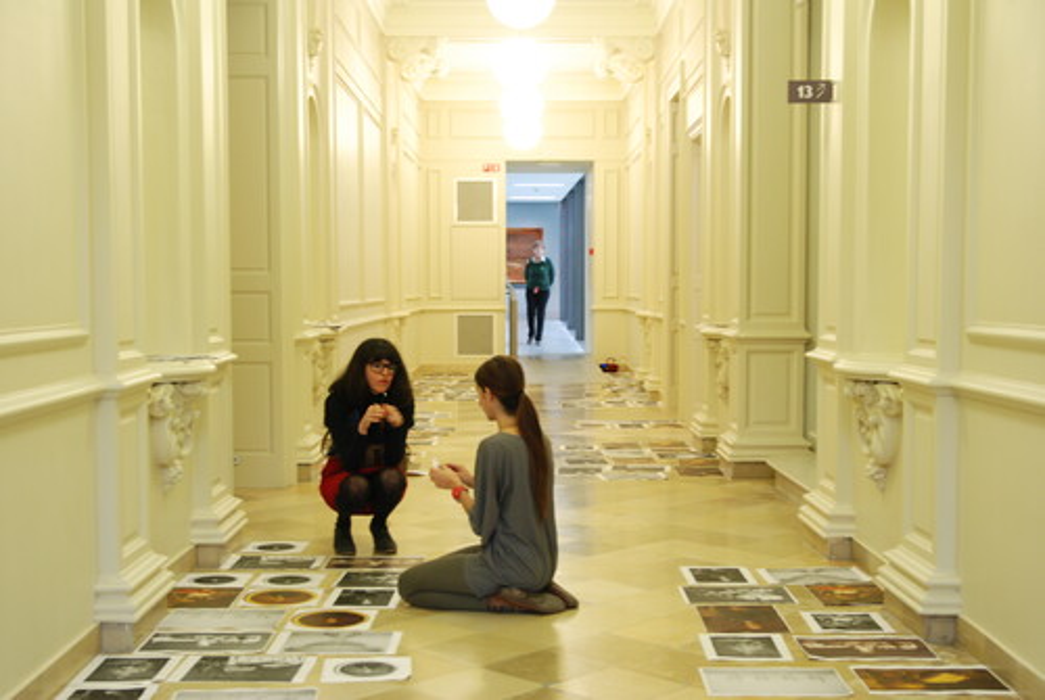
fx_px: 1483
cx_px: 522
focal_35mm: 51
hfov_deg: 38.8
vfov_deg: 26.6
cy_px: 350
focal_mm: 34
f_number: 3.8
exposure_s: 1/20
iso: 400
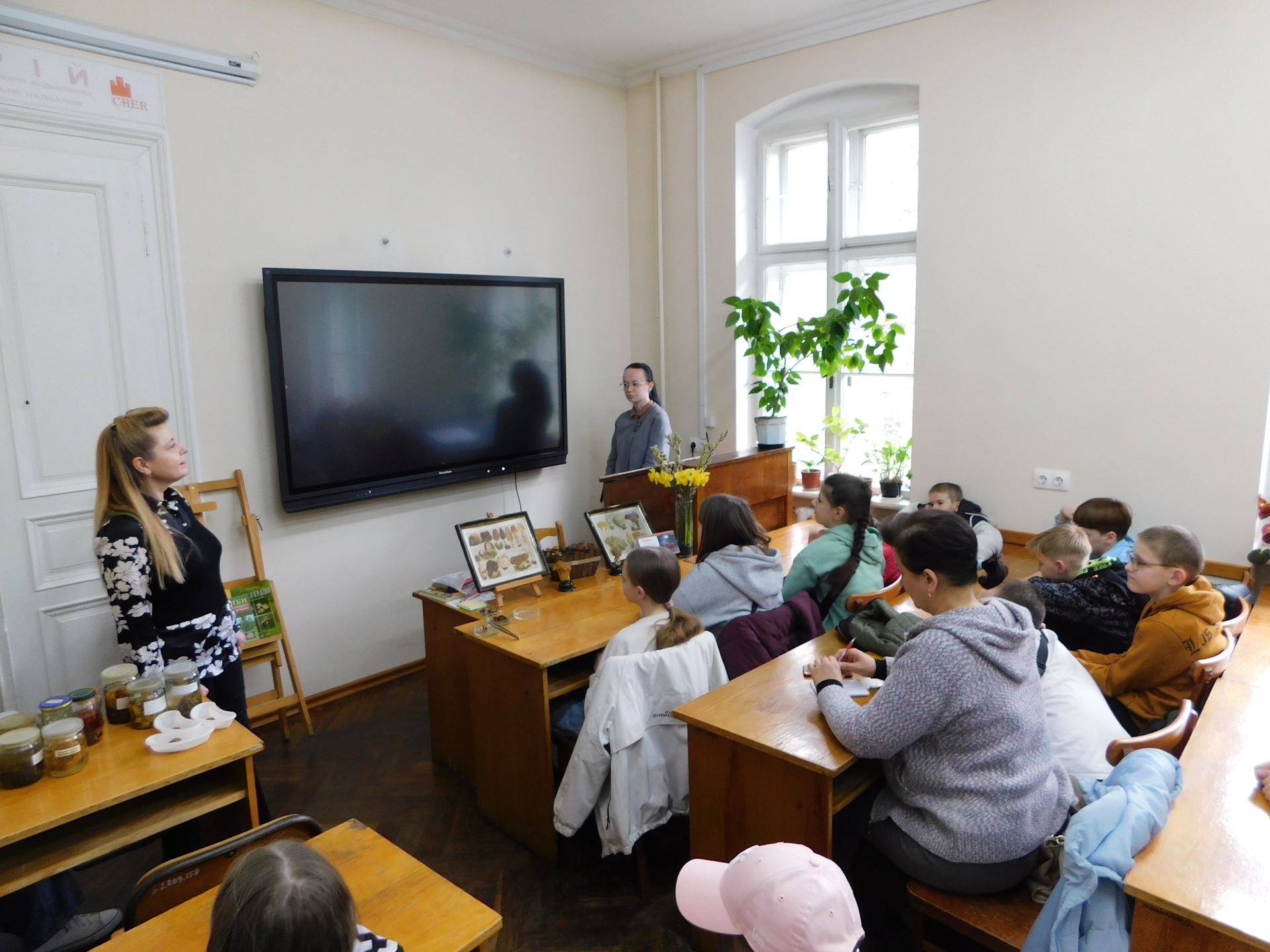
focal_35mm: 23
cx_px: 635
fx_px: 844
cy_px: 476
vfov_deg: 58.9
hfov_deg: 73.9
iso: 180
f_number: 3
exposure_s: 1/30
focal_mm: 4
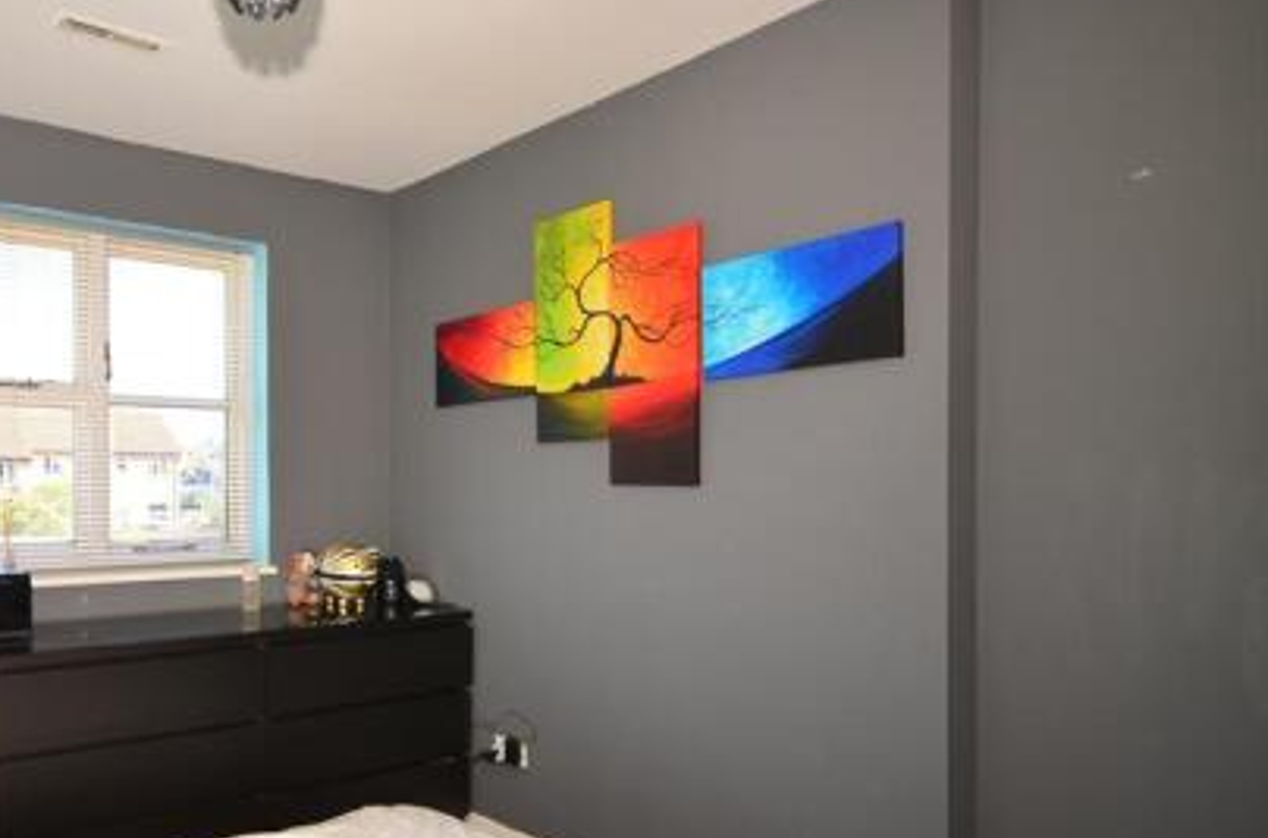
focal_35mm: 27
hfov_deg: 64.4
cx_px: 339
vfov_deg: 47.8
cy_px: 480
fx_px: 942
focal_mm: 11
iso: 200
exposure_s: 1/100
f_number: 5
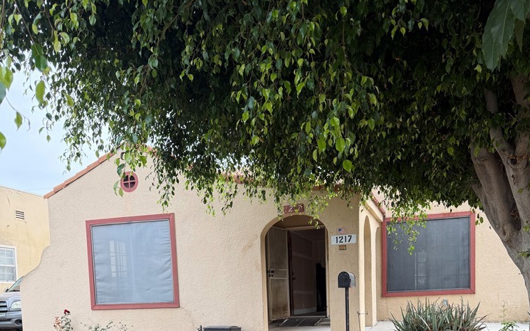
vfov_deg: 33.1
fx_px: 506
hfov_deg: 55.3
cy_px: 335
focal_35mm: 35
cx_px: 271
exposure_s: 1/665
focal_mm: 6.76
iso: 80
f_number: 1.78
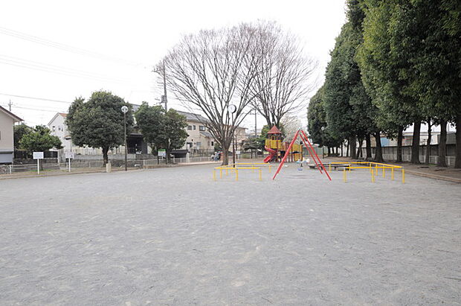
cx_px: 230
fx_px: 268
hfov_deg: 81.3
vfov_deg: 59.3
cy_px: 153
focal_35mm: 21
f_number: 7.1
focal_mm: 14
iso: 200
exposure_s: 1/200
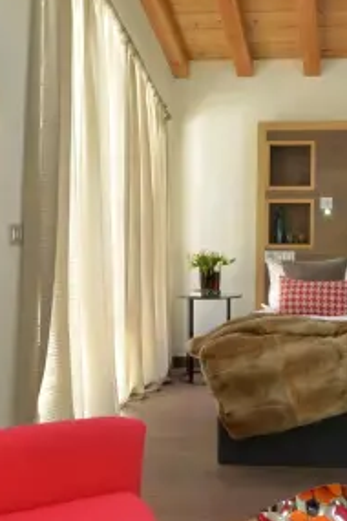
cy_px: 250
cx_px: 303
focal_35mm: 40
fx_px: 578
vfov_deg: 48.4
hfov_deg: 32.0
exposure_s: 2
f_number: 22
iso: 100
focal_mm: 19
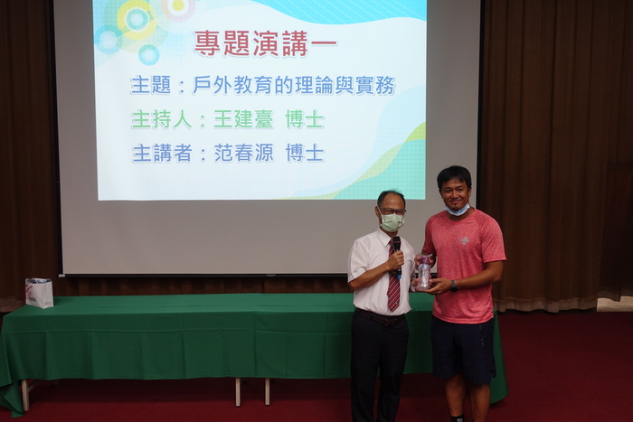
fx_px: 545
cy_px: 211
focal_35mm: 31
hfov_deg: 60.3
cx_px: 316
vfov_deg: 42.3
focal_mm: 11.45
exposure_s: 1/40
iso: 320
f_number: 2.5
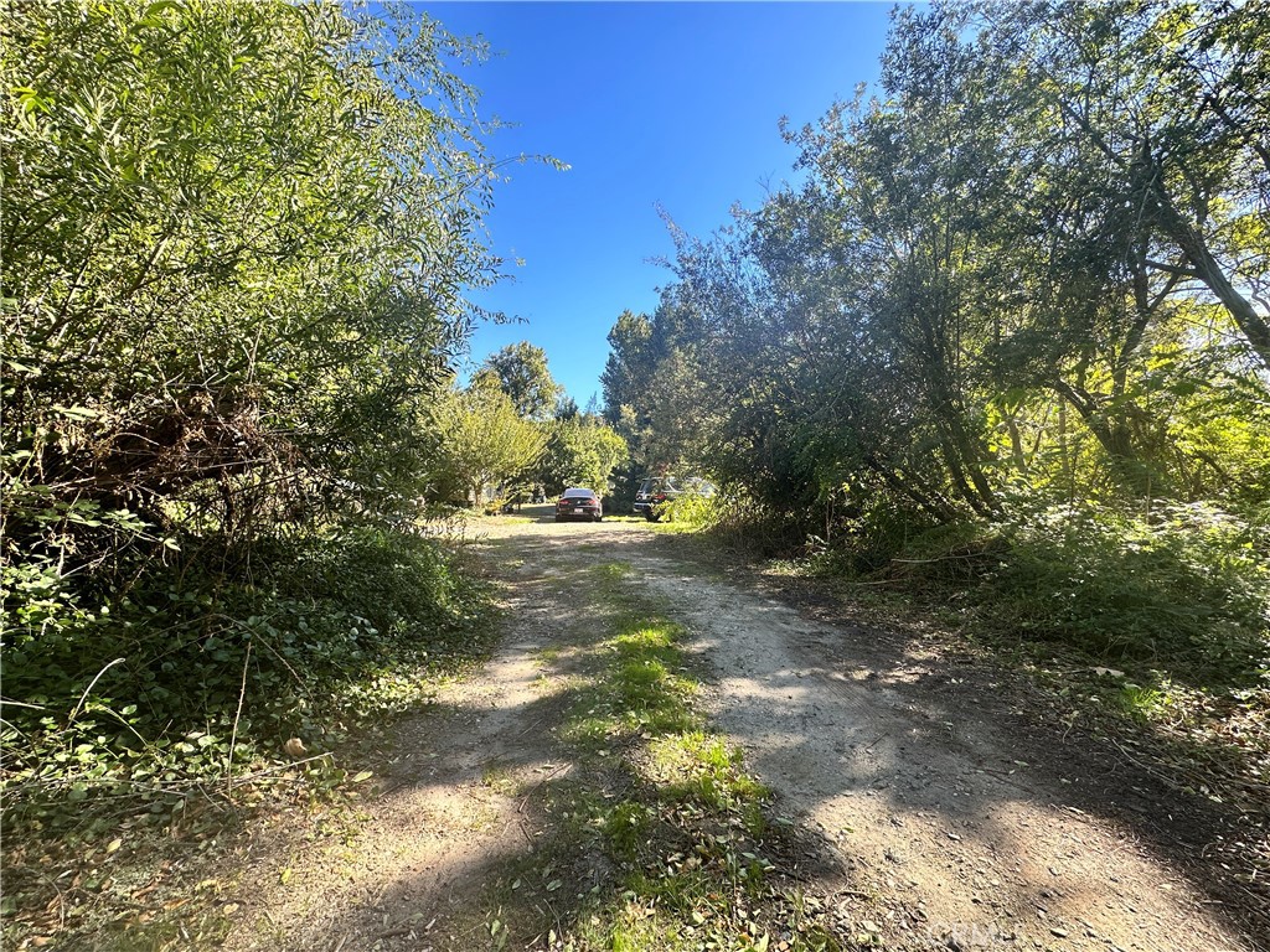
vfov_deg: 85.7
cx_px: 635
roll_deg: +1.0
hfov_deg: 102.1
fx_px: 514
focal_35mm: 14
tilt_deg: +3.2
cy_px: 476
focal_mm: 2.22
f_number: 2.2
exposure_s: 1/280
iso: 40
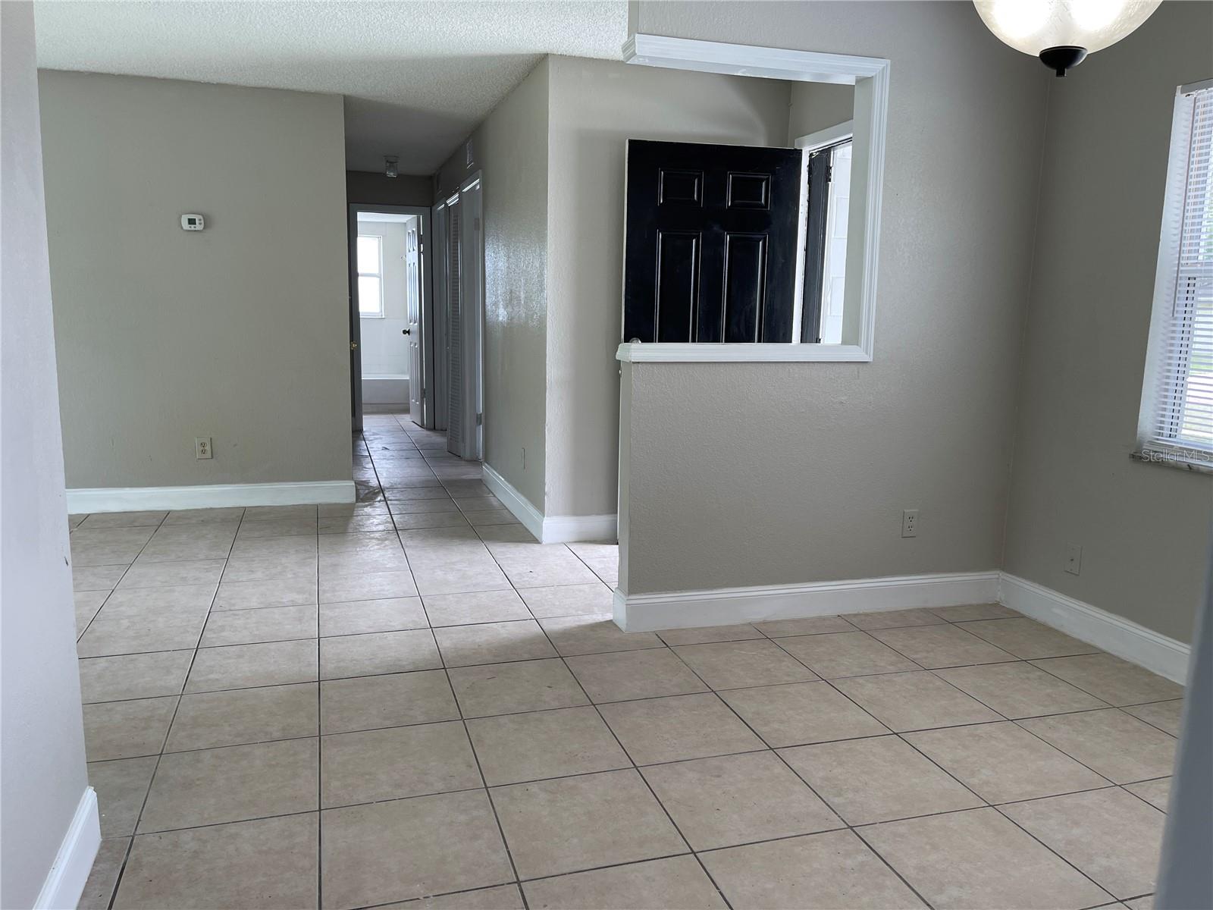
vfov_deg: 54.9
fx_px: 876
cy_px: 455
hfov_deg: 69.4
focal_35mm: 25
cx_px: 606
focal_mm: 5.1
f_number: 1.6
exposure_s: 1/120
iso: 40
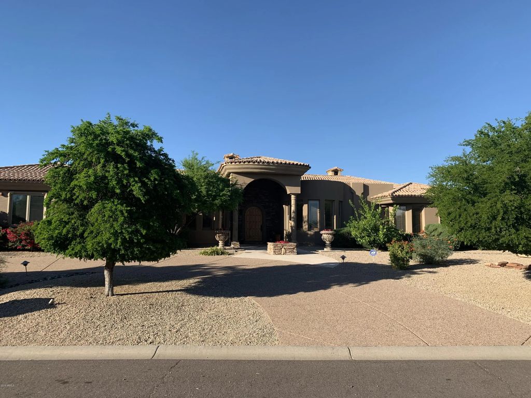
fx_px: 399
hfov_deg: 67.3
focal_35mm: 26
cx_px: 266
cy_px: 199
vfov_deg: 53.1
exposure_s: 1/1513
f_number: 1.8
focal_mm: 4.25
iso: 25
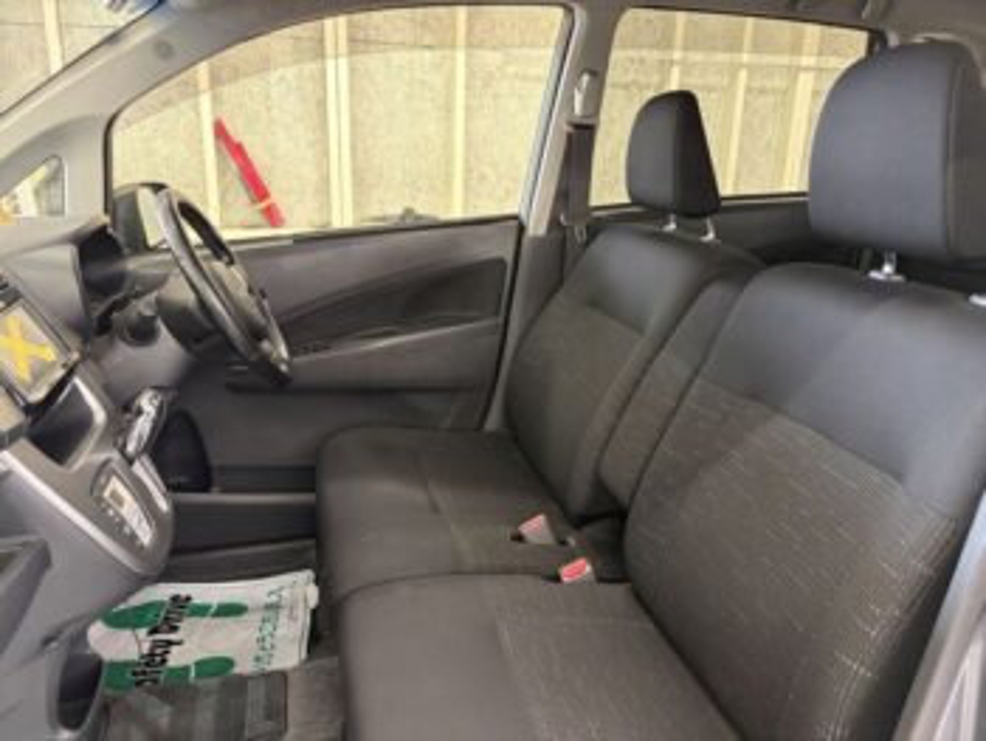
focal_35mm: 26
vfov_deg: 53.1
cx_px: 493
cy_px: 370
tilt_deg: -16.9
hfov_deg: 67.3
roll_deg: -1.3
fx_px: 741
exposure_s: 1/50
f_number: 1.6
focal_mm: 5.96
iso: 320
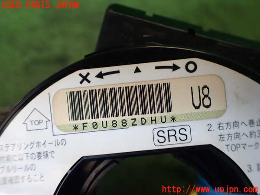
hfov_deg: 60.0
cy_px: 98
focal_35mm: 30
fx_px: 225
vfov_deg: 46.8
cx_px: 130
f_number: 2.3
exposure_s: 1/125
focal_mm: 5.4
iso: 320
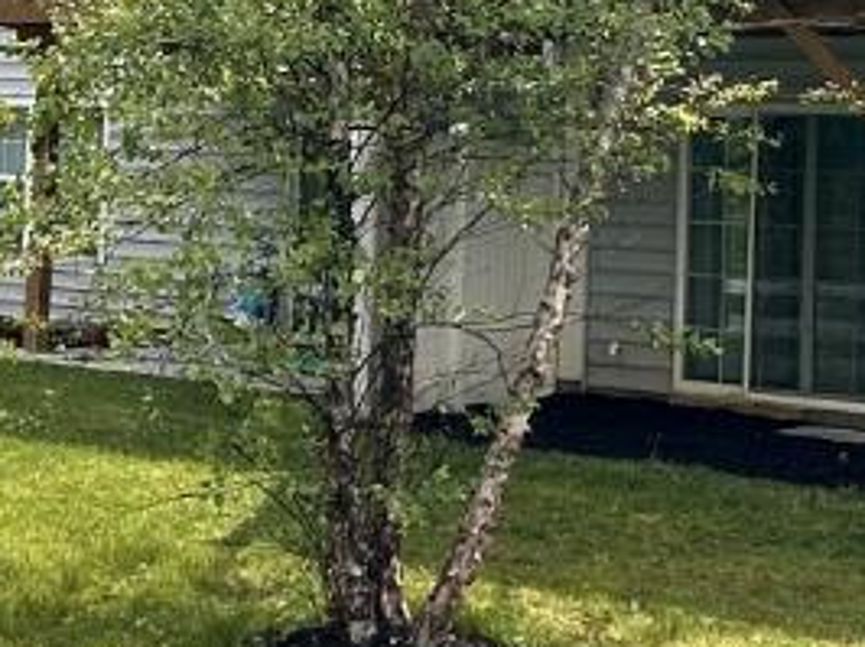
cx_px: 114
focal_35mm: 79
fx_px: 1972
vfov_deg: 18.4
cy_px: 76
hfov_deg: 24.2
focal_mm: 2.22
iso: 40
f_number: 2.2
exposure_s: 1/515
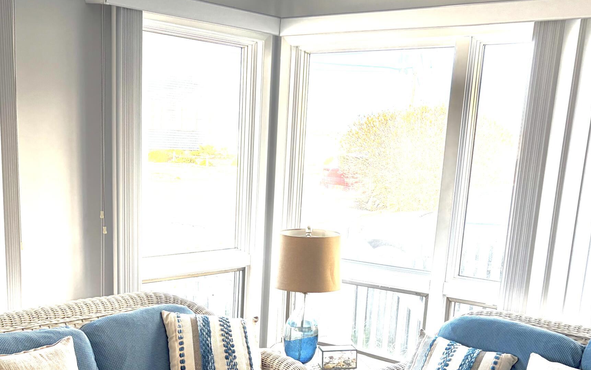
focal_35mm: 48
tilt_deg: -15.0
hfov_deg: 41.7
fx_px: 773
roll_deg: -2.1
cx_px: 251
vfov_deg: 25.9
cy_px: 339
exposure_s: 1/282
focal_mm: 5.96
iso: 50
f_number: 1.6
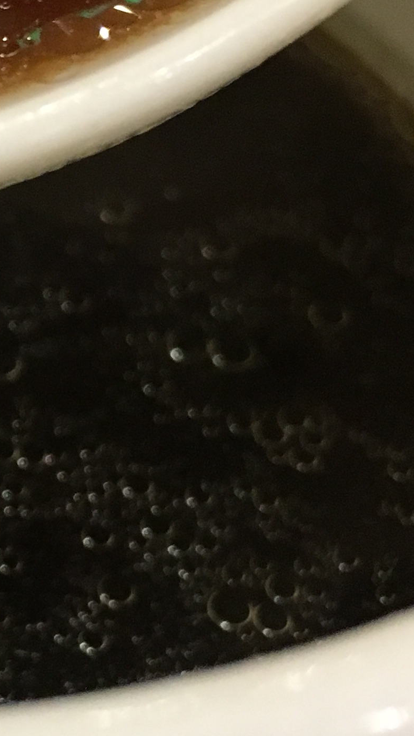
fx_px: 1777
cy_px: 265
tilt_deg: -46.7
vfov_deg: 23.3
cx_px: -205
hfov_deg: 12.6
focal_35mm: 91
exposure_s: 1/30
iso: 160
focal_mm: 4.15
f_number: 2.2
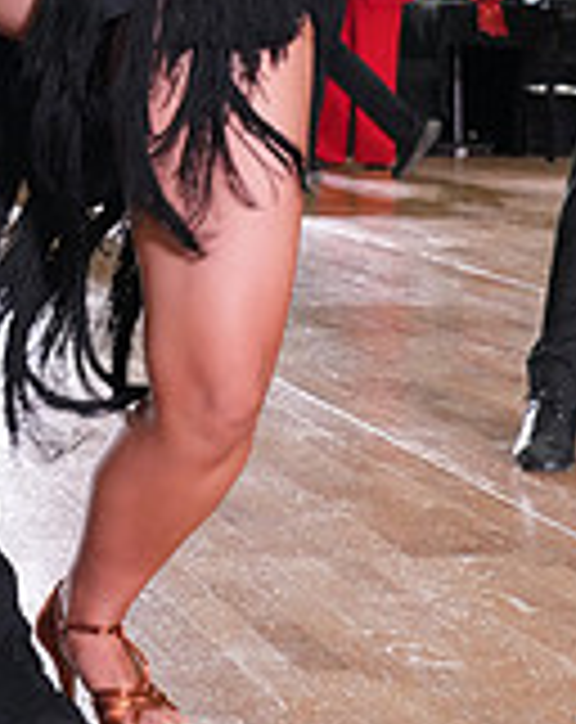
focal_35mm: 139
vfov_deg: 13.3
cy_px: -265
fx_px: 2973
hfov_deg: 10.8
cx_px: -178
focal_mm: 41
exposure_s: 1/200
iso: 4000
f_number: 7.1
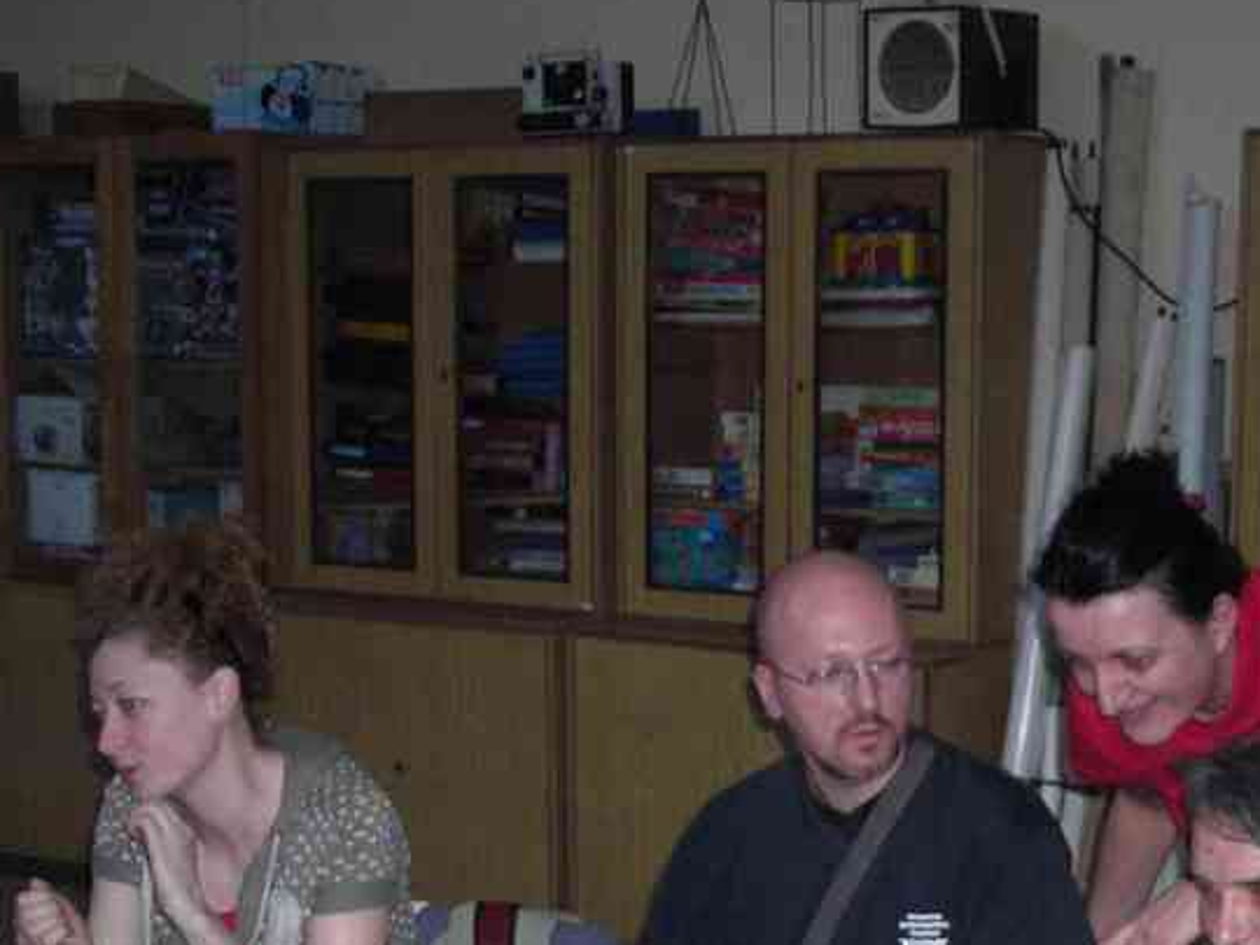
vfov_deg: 20.1
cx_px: 1008
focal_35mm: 72
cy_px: 845
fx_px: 2621
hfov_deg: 26.5
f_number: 3.2
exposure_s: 1/60
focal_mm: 6.3
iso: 214
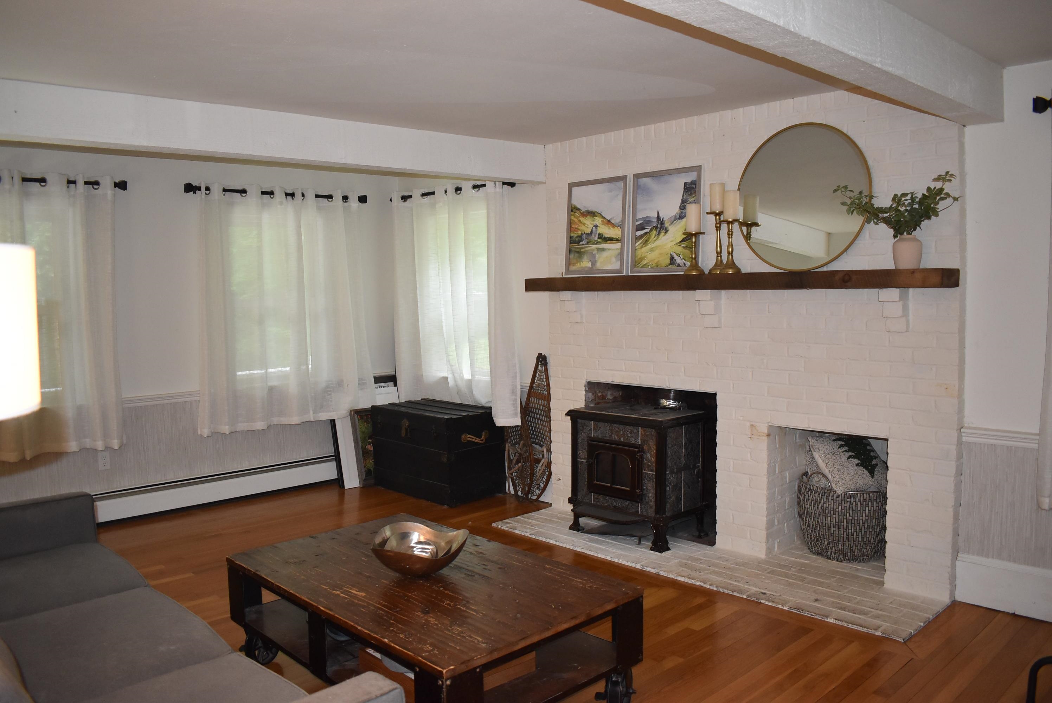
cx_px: 526
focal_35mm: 27
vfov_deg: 48.0
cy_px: 352
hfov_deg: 67.3
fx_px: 790
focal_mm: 18
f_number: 3.5
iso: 1250
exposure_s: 1/60
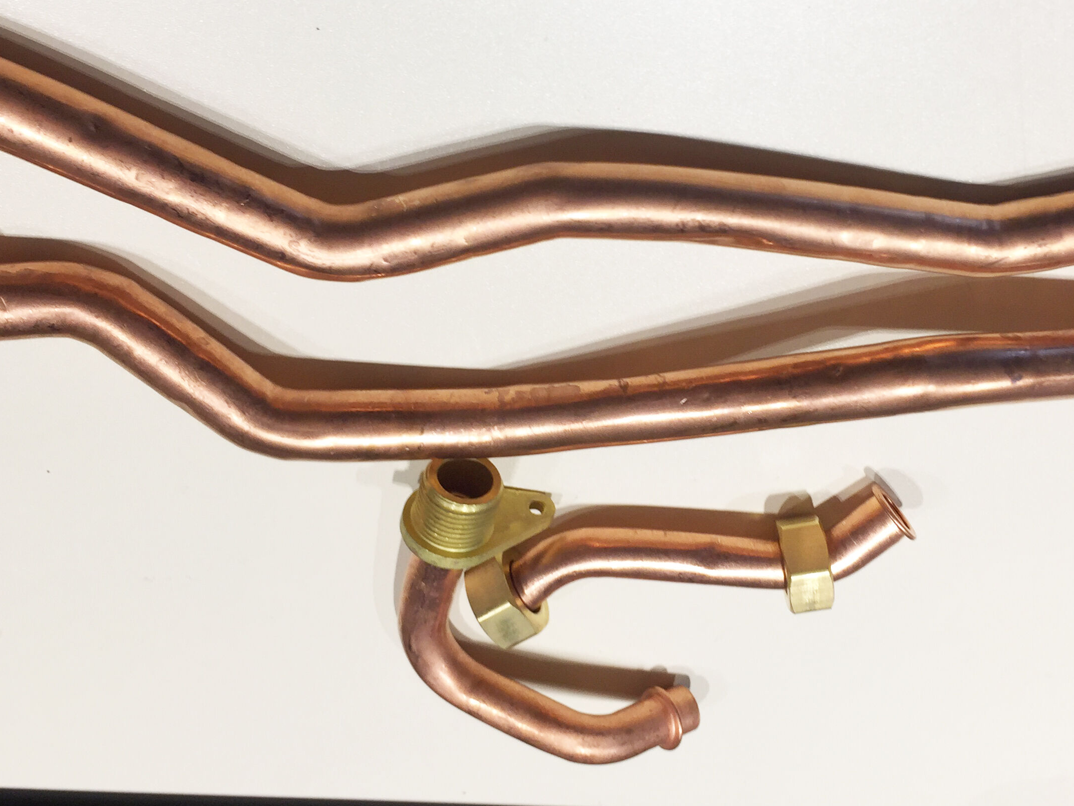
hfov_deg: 42.8
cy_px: 319
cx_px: 641
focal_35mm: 44
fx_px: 1365
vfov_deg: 32.8
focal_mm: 4.15
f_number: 2.2
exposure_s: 1/50
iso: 32
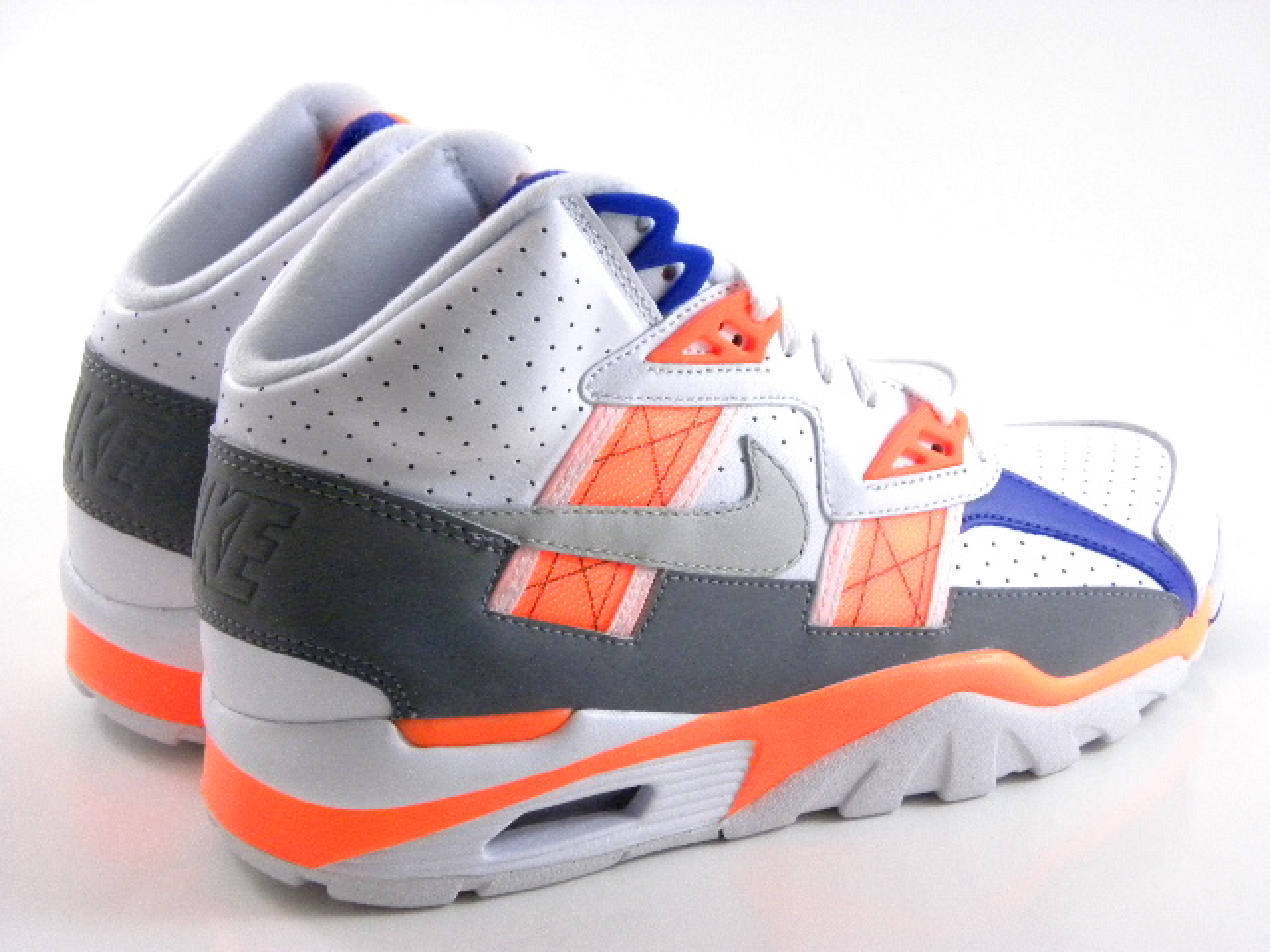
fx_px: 2128
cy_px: 476
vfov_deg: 25.2
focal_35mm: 58
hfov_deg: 33.2
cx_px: 635
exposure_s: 1/35
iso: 400
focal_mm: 10.3
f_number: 4
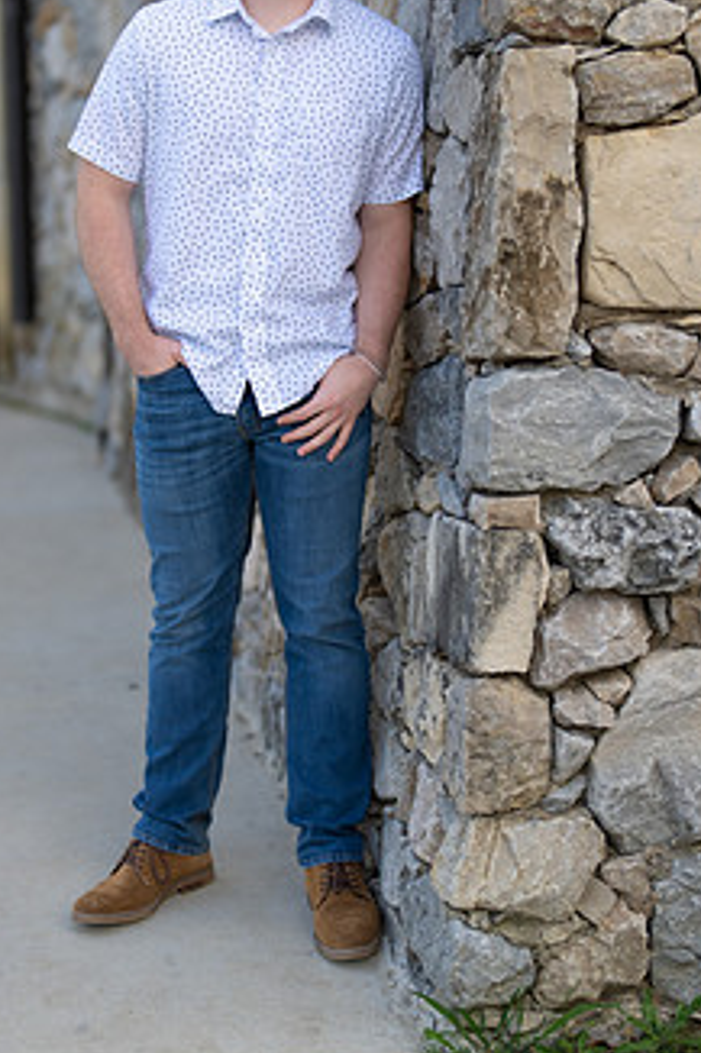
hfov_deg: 19.7
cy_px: 371
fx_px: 2017
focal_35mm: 69
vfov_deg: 29.1
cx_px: 304
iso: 100
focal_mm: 50
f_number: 1.2
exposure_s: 1/3200
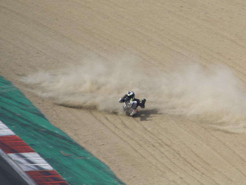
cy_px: 88
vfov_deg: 1.9
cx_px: 229
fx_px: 5694
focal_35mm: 801
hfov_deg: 2.5
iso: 160
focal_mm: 278.4
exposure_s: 1/200
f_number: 8
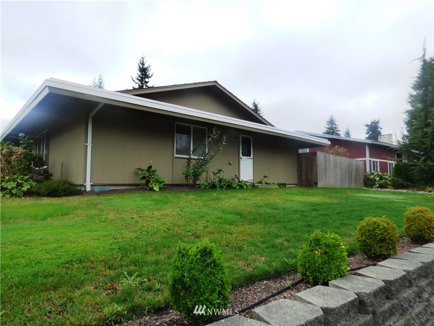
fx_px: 276
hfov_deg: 76.4
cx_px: 217
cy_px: 163
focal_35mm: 22
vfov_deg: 61.1
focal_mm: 3.88
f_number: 2.9
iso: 160
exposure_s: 1/800
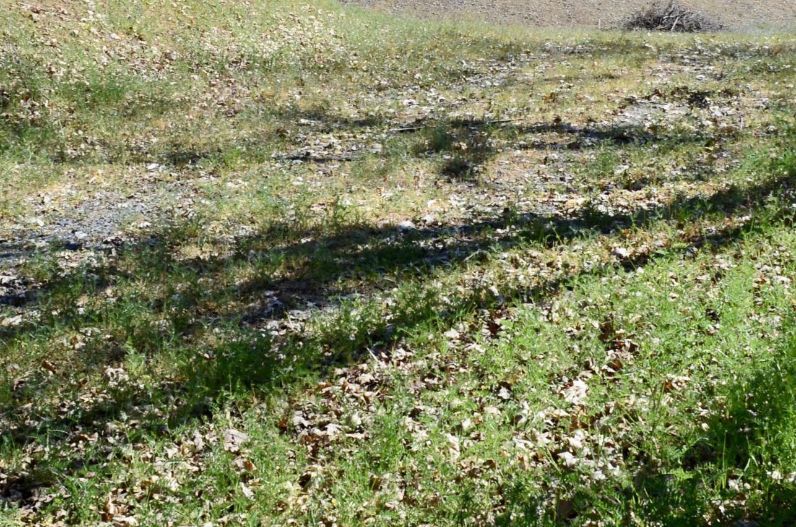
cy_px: 68
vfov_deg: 21.1
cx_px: 399
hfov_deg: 32.0
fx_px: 1390
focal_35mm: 63
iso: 140
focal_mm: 18
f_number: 11
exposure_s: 1/125
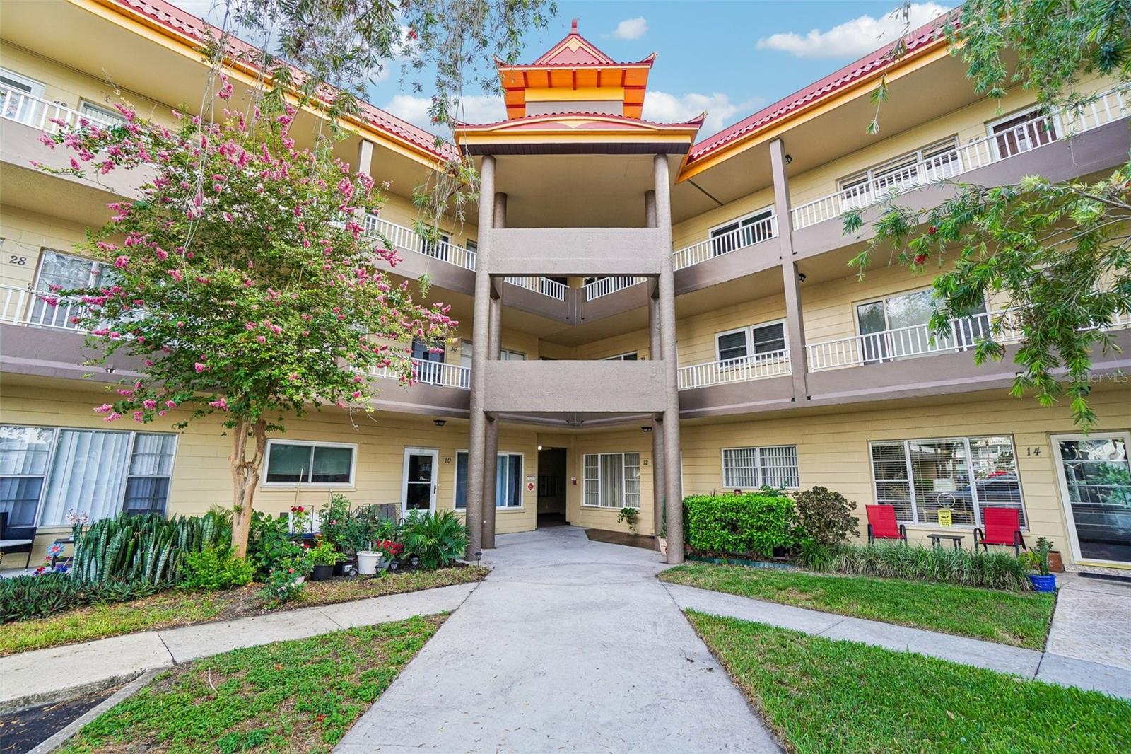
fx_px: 471
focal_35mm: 15
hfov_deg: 100.4
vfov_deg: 77.3
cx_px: 566
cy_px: 377
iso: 125
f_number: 8
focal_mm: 10
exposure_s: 1/30
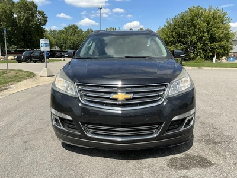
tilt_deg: -8.6
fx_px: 192
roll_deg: -1.2
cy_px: 89
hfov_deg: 63.4
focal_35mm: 28
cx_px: 118
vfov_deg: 49.7
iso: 25
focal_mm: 3
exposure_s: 1/1577
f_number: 1.8
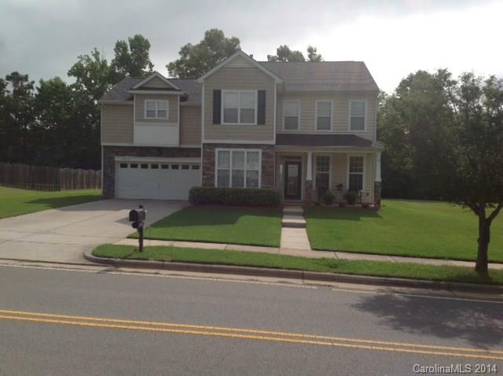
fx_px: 508
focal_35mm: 35
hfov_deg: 52.7
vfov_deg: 40.6
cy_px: 188
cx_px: 252
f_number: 2.4
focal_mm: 4.28
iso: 50
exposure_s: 1/3030
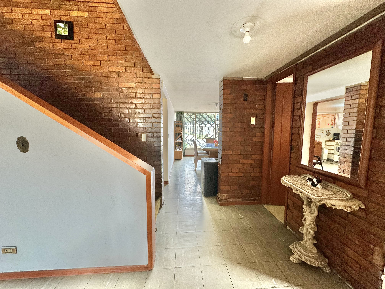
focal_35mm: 14
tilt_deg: -4.9
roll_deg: +0.4
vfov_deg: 85.7
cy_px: 144
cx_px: 192
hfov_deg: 102.1
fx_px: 156
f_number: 2.2
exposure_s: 1/99
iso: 160
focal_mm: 2.22
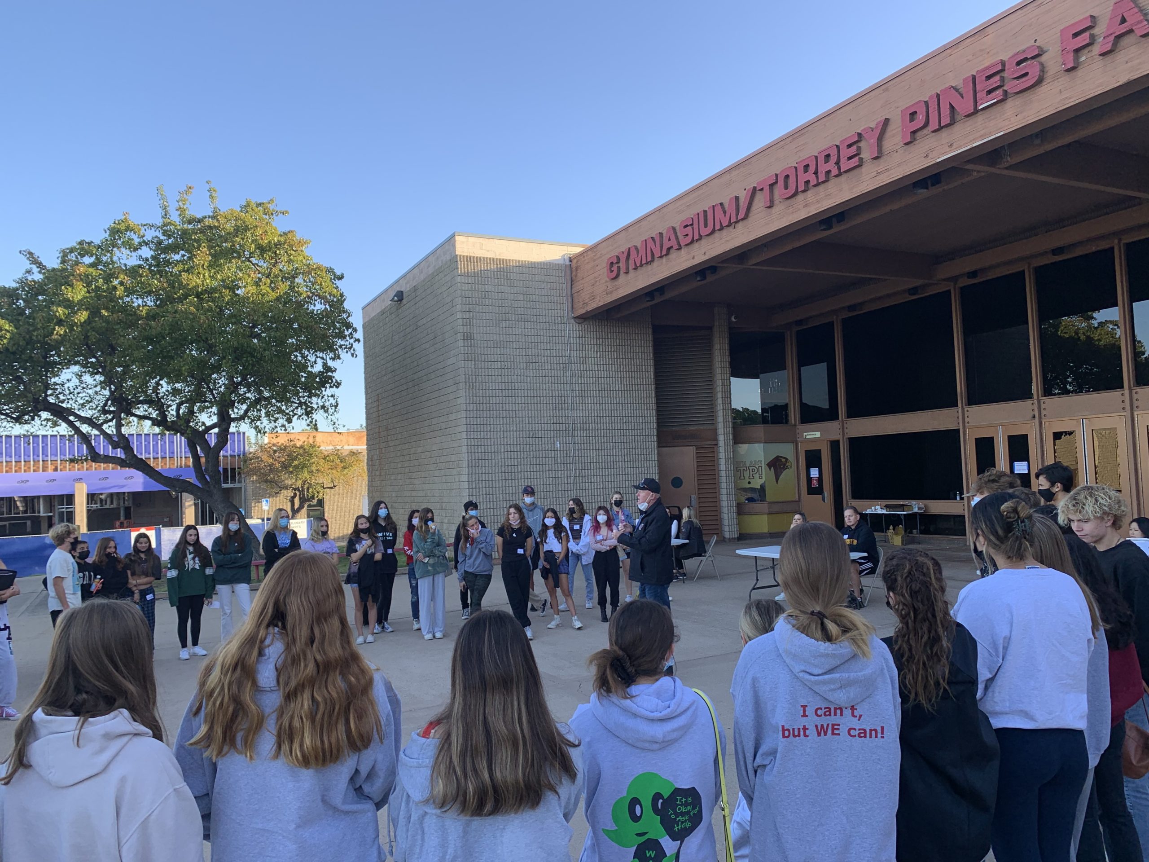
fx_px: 863
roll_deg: +3.4
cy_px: 431
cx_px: 574
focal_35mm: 26
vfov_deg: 53.1
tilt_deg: +2.2
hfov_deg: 67.3
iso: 25
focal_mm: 4.25
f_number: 1.8
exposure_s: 1/461
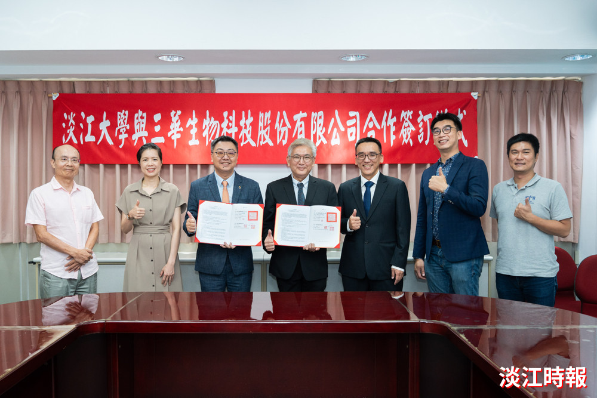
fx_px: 560
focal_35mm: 34
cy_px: 206
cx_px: 279
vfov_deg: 39.1
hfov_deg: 56.1
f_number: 5.6
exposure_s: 1/125
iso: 1000
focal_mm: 28
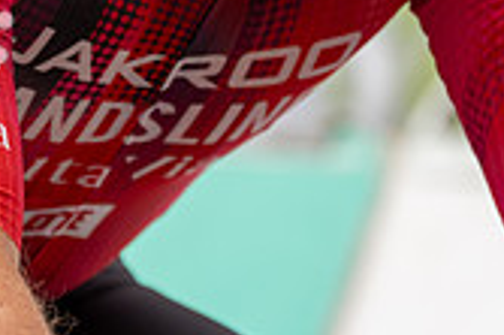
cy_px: -164
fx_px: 5790
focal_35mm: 414
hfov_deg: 5.0
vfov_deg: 3.3
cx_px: 199
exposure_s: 1/1000
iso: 640
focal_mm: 119
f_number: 3.5
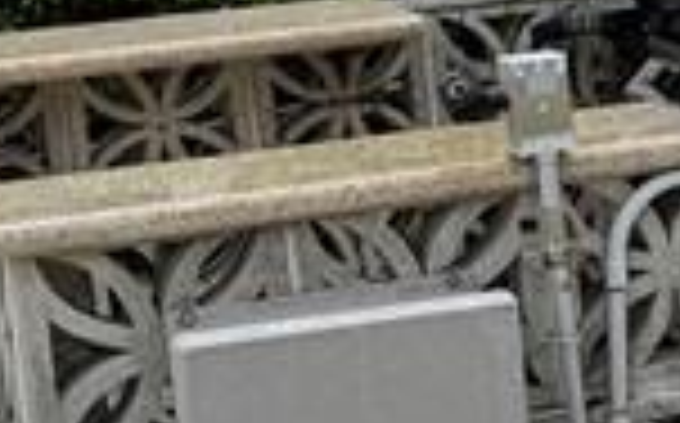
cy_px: 148
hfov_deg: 11.4
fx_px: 3202
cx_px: 1153
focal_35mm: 173
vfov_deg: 7.6
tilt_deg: -11.0
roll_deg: +3.3
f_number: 1.78
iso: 80
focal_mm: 6.76
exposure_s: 1/6410
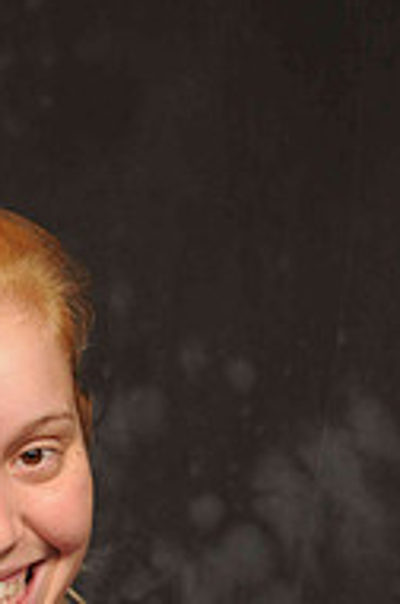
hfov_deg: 5.8
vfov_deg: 8.7
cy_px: 658
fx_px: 3931
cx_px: -49
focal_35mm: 235
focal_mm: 66
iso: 200
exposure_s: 1/30
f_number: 5.6
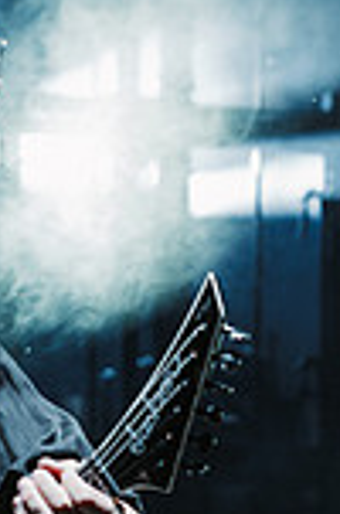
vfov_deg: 9.8
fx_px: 2932
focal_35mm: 206
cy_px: 650
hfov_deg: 6.6
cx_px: -102
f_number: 4
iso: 1600
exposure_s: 1/200
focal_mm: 69
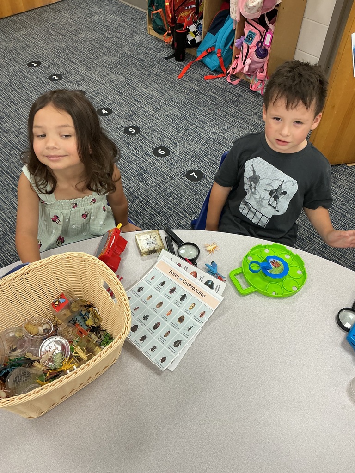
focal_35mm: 29
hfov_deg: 48.2
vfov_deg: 61.7
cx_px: 178
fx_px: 397
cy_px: 236
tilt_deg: -50.5
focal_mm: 3
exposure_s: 1/60
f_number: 1.8
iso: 50
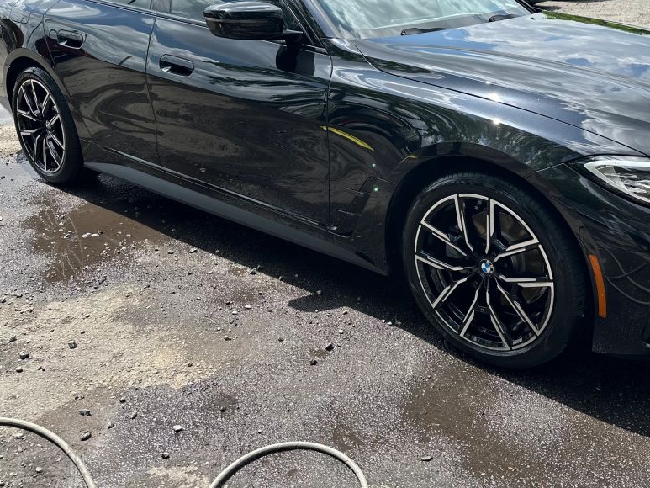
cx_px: 432
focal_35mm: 36
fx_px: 676
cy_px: 140
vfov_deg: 38.9
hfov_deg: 50.4
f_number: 1.78
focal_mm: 6.86
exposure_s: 1/2299
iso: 80
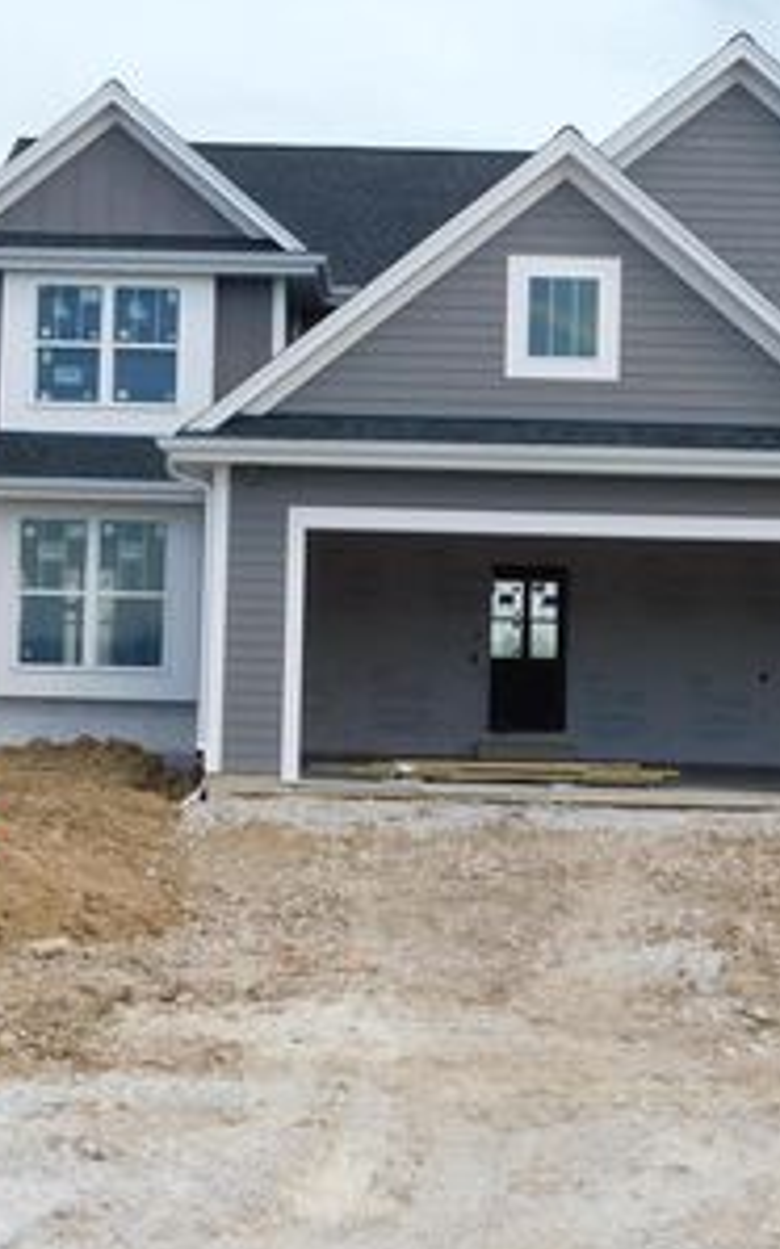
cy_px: 572
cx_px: 386
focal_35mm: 64
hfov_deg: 20.3
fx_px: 2179
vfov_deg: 32.0
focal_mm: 6.3
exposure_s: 1/1000
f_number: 3.5
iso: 125
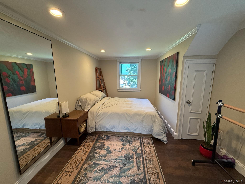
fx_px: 99
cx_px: 122
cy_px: 92
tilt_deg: -8.0
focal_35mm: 14
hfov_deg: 102.1
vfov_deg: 85.7
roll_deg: -0.5
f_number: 2.2
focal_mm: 2.22
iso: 250
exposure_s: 1/120
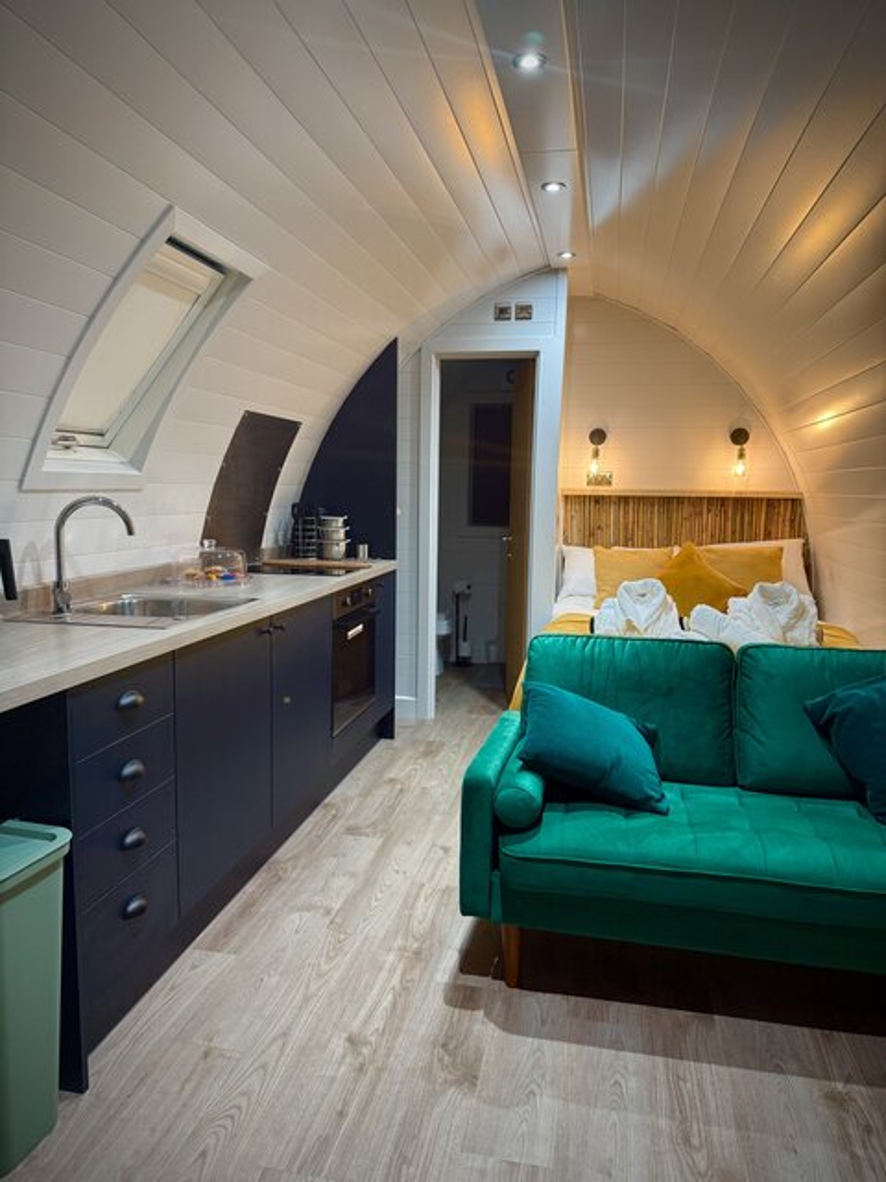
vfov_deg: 71.6
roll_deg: -1.2
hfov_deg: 56.8
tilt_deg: -6.9
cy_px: 591
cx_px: 443
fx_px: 819
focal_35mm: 24
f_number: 1.78
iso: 160
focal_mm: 6.76
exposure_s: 1/50
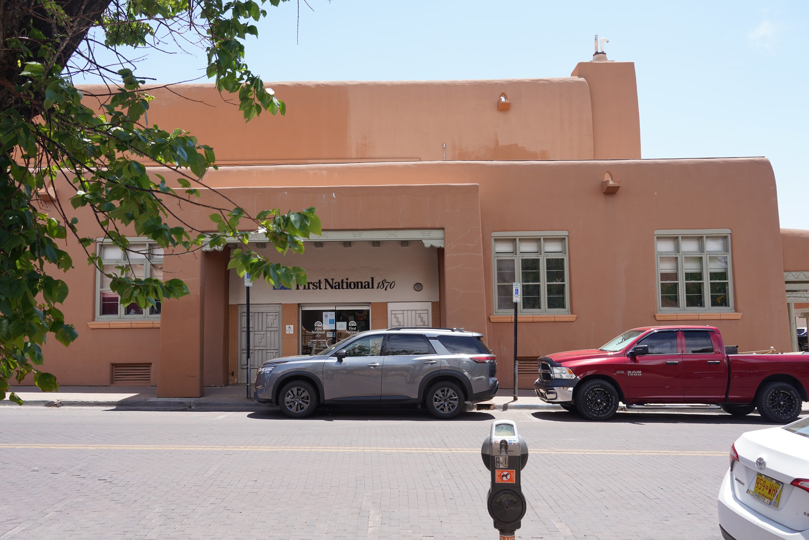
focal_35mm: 33
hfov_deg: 57.2
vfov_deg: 40.0
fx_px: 742
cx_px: 404
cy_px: 270
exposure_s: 1/100
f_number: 9
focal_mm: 33
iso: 100
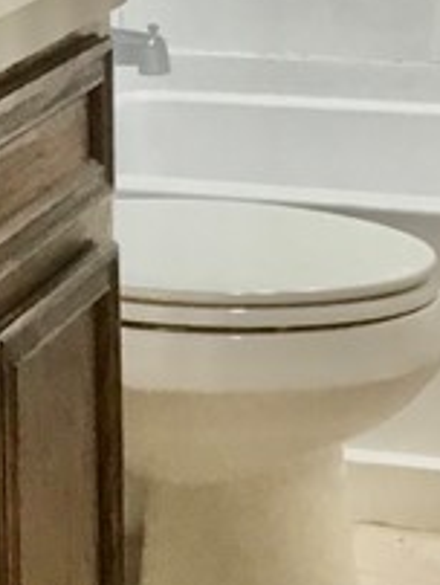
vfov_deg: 12.1
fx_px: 2655
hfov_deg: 9.4
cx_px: -38
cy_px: -206
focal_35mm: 157
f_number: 2.4
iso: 64
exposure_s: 1/30
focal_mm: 3.3
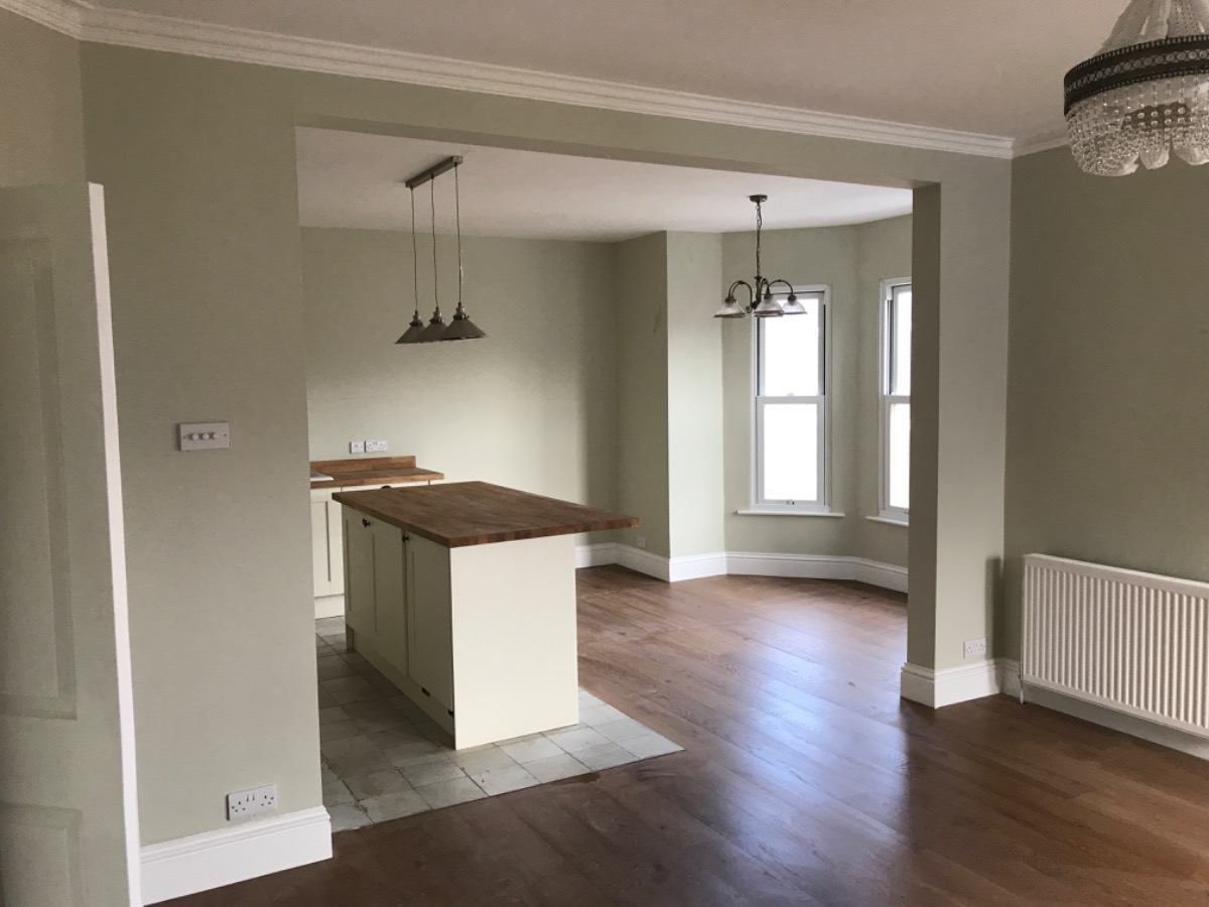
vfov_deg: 49.7
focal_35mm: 28
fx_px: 978
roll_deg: +1.2
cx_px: 604
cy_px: 454
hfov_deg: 63.4
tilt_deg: -5.3
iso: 25
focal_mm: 3.99
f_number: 1.8
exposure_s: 1/33
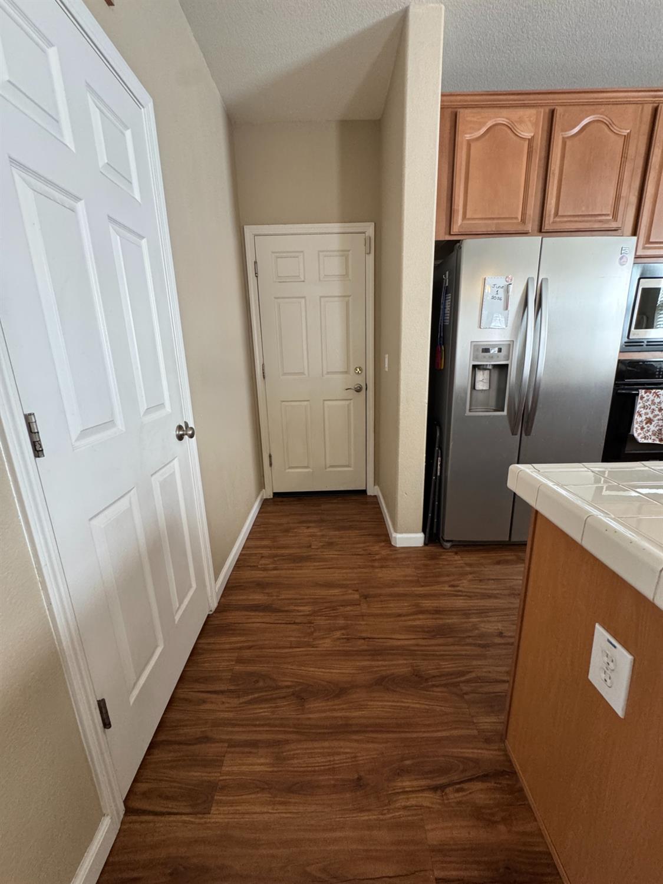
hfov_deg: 85.7
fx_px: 358
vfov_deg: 102.1
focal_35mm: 14
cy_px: 442
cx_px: 332
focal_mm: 2.22
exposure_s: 1/60
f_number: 2.2
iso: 500
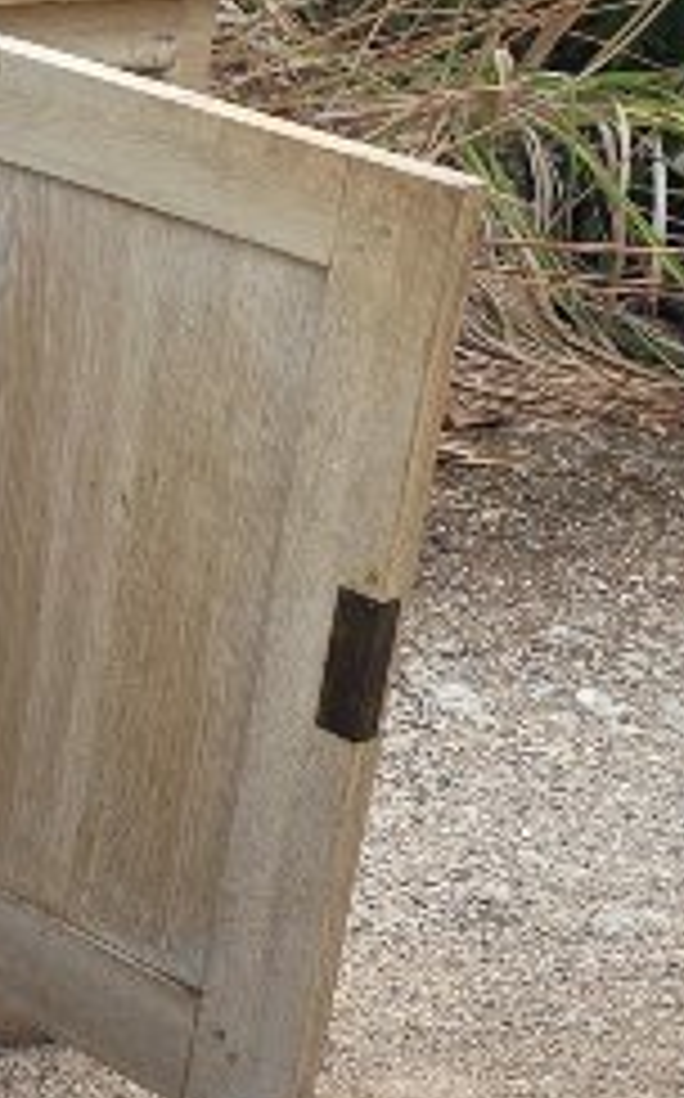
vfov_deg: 17.4
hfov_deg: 9.5
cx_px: -1040
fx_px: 3588
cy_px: 518
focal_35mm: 120
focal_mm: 6.3
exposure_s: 1/359
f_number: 1.7
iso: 32
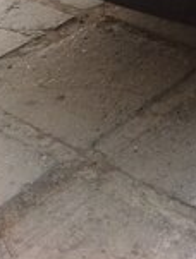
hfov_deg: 14.5
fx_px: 714
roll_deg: -2.3
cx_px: 297
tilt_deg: -19.8
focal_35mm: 95
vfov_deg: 18.4
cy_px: -122
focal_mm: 4.15
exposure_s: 1/33
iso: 64
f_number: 2.2
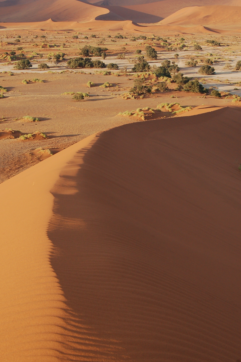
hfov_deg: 22.5
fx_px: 604
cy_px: 200
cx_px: 92
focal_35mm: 60
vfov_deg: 33.4
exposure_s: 1/250
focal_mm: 30
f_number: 10
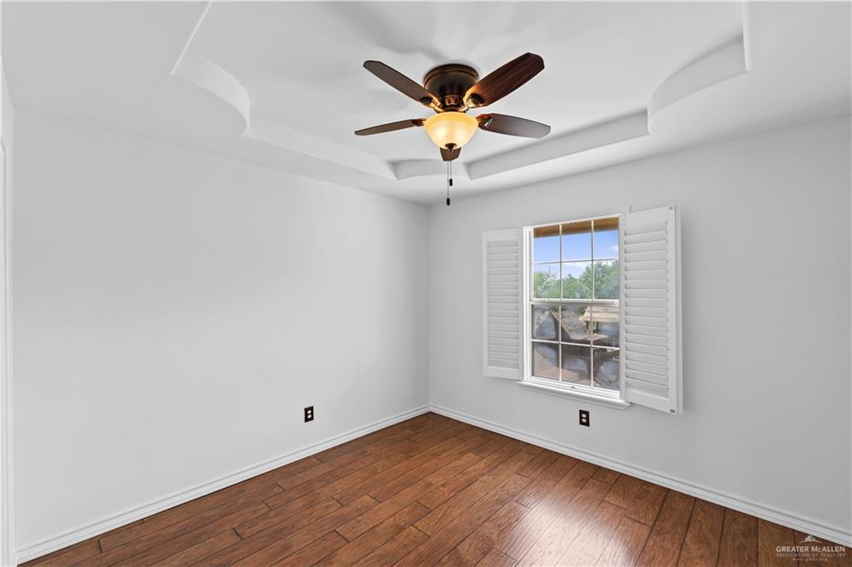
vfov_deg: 81.2
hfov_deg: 104.3
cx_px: 426
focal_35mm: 14
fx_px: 331
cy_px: 284
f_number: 5.6
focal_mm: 14
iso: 100
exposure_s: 1/6
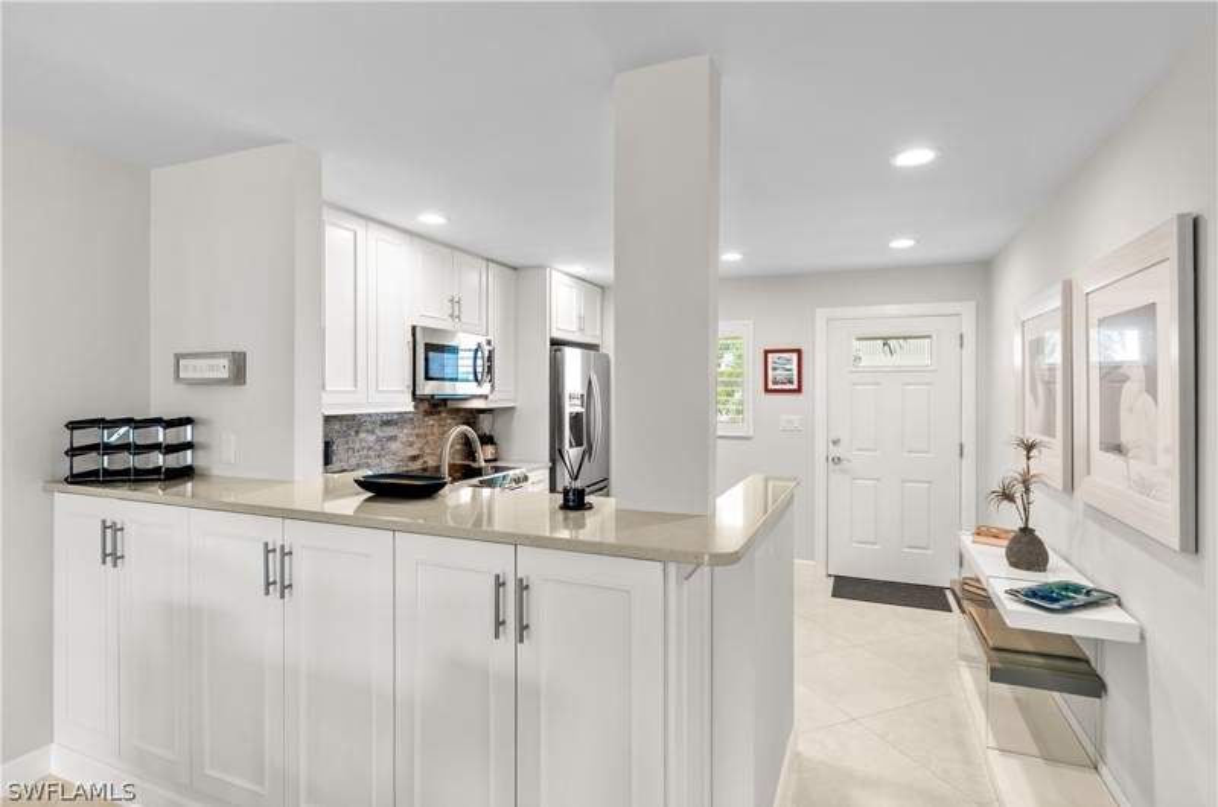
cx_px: 609
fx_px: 582
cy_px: 404
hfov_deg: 92.6
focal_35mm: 17
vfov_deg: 69.4
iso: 200
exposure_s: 1/15
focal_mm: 11.5
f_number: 5.6
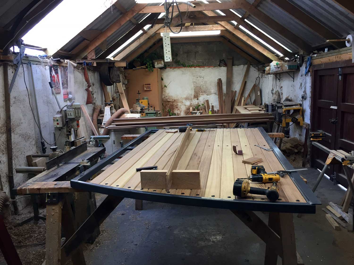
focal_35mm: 29
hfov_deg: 61.7
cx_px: 177
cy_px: 132
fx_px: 297
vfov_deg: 48.2
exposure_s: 1/33
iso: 40
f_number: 2.2
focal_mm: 4.15
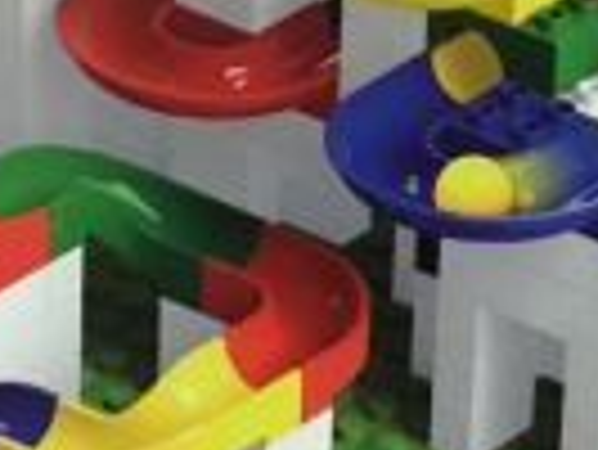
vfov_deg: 10.5
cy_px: -4
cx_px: 373
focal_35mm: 140
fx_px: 2421
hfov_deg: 14.1
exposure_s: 1/17
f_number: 2.4
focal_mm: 3.3
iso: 200
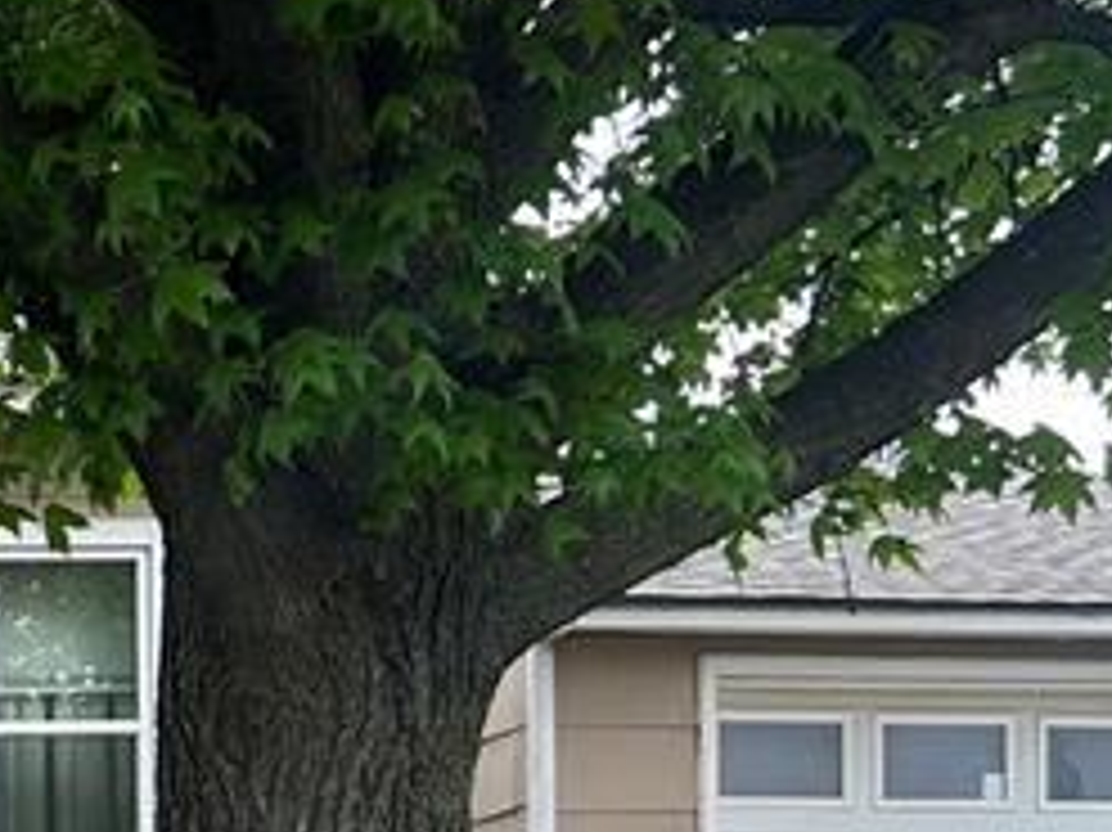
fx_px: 3468
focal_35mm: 108
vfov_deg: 12.9
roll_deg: +0.6
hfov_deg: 17.0
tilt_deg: -0.9
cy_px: 1300
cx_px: -383
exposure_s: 1/168
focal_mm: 5.7
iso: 40
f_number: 1.5
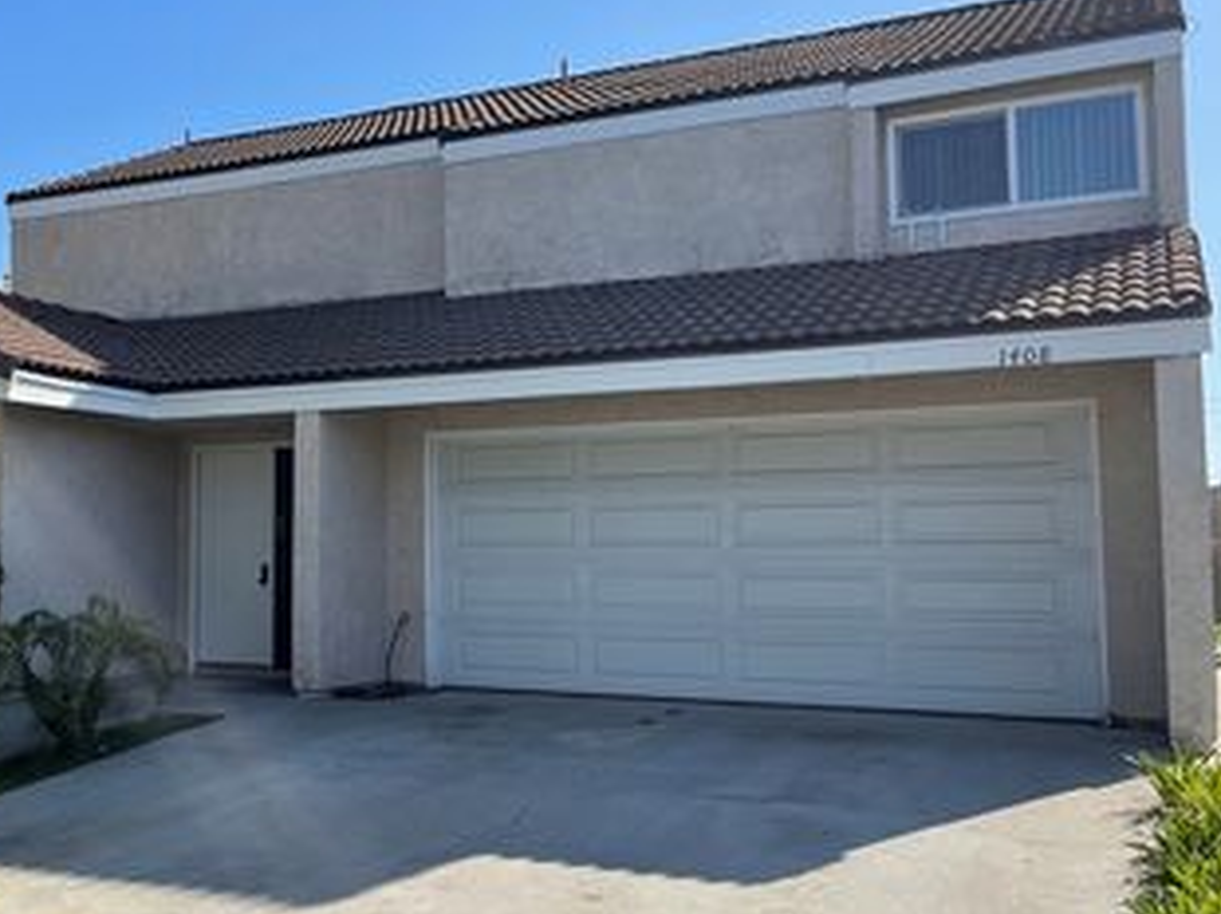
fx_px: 1480
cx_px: 295
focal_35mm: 42
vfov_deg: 34.3
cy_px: 435
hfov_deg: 43.3
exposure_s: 1/3663
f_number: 1.6
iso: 32
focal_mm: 5.1
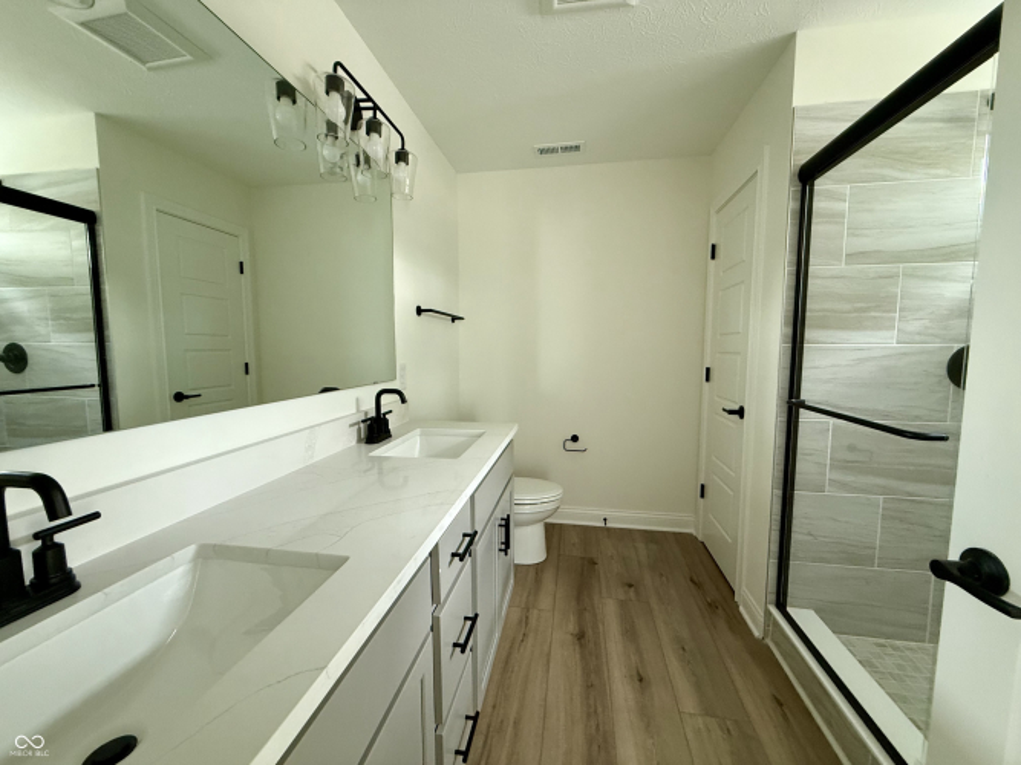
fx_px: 413
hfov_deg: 102.1
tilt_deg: -5.3
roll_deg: +0.2
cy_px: 382
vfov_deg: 85.7
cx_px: 510
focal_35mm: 14
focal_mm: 2.22
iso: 400
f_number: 2.2
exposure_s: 1/60
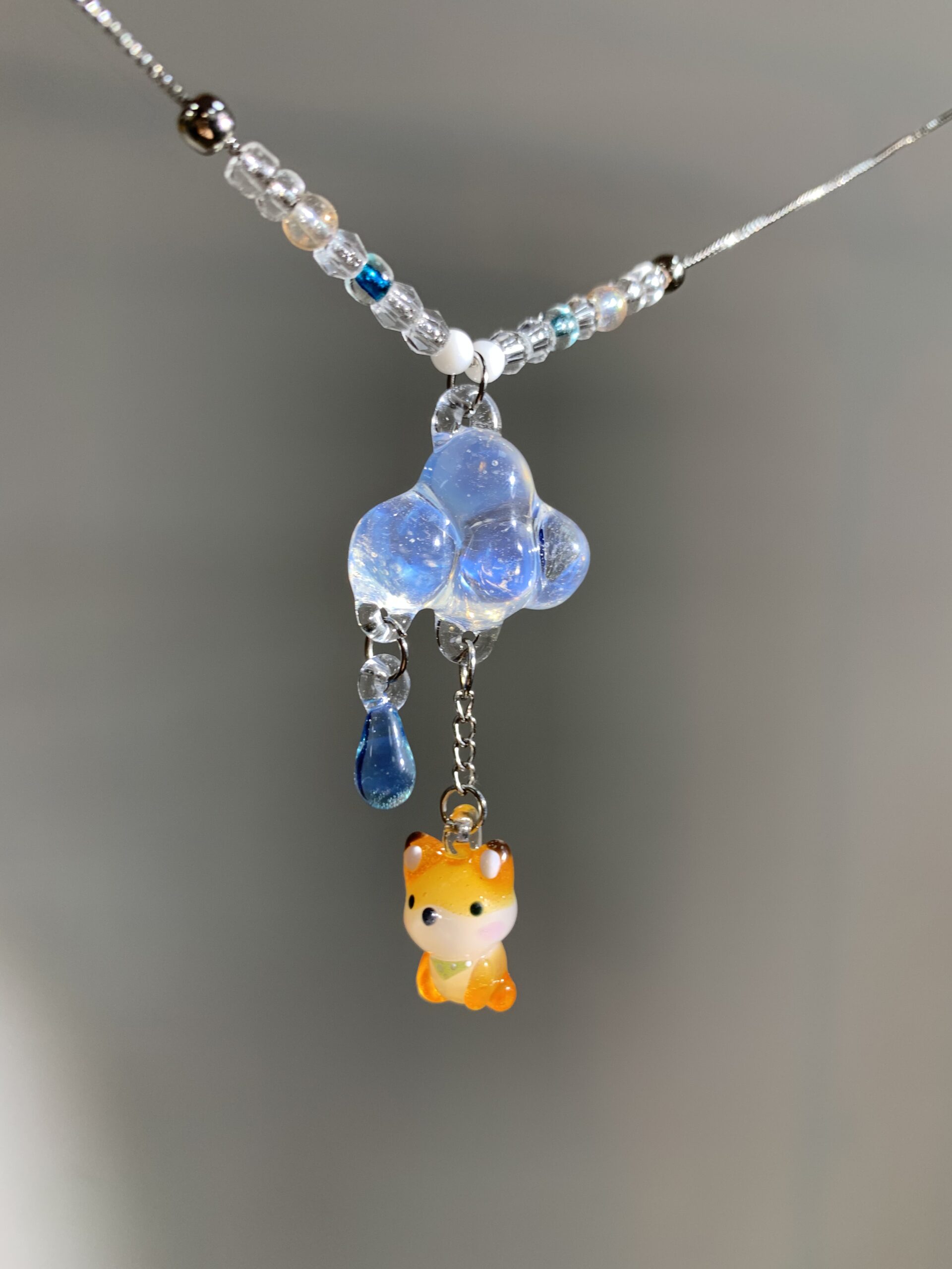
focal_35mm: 26
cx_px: 476
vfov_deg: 67.3
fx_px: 953
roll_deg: -0.2
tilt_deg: -5.4
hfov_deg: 53.1
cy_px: 634
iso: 50
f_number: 1.8
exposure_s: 1/100
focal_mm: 4.25
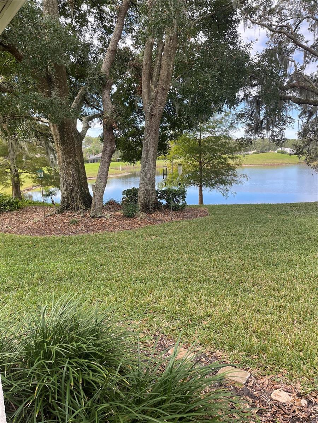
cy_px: 212
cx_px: 159
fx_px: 306
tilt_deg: -9.6
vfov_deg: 69.4
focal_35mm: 25
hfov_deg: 54.9
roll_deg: +1.7
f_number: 1.6
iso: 32
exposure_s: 1/490
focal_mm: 5.1
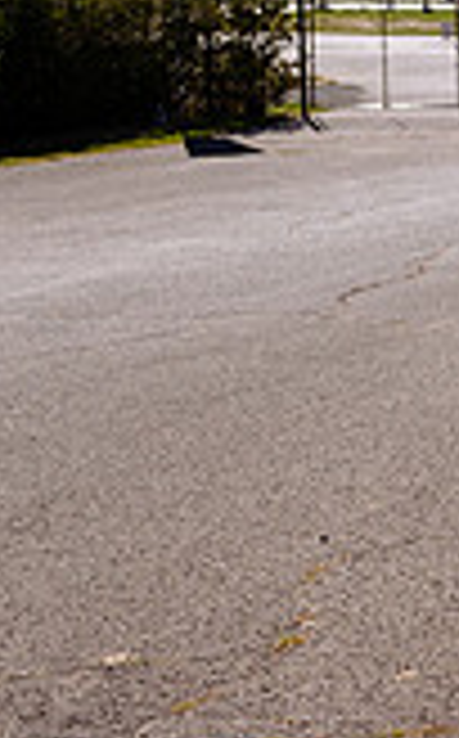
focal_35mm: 110
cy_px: -74
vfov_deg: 18.3
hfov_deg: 10.9
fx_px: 2209
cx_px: 885
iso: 64
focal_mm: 29
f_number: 4.5
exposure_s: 1/500
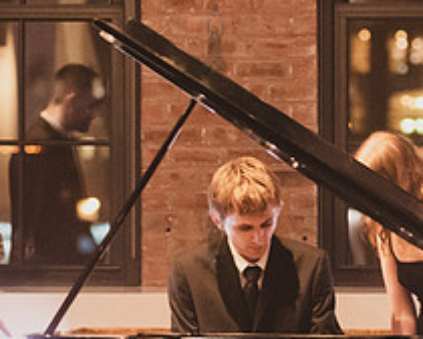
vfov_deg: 5.2
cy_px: 233
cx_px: 214
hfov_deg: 6.6
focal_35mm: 295
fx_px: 3693
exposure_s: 1/60
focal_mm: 112
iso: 8000
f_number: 3.5
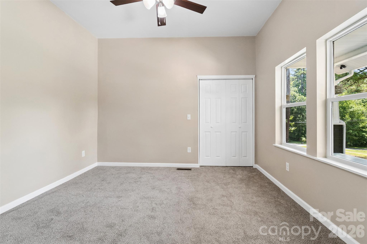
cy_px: 122
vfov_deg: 77.3
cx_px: 184
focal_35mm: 15
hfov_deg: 100.4
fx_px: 153
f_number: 7.1
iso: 500
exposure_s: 1/30
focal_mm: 10
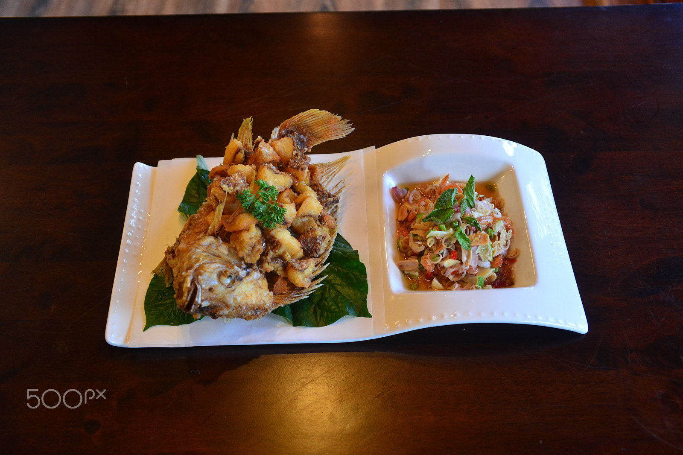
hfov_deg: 50.7
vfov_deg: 35.0
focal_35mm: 38
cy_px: 228
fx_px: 721
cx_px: 342
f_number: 5.6
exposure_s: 1/40
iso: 1600
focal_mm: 38
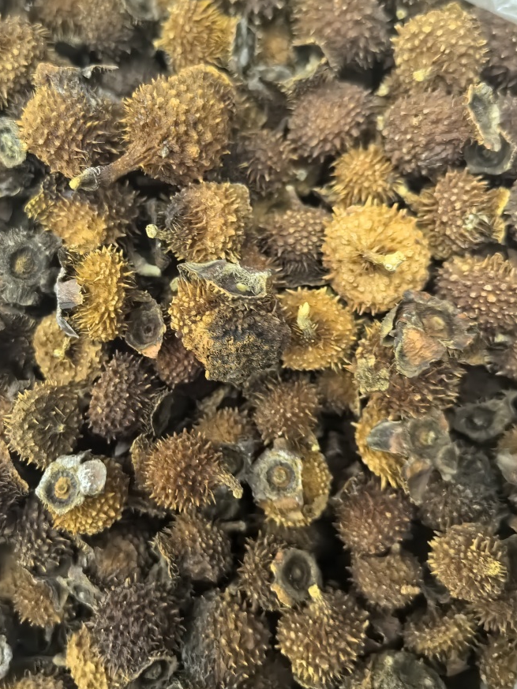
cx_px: 242
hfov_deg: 42.9
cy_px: 317
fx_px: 657
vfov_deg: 55.3
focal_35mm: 33
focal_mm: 5.75
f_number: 2
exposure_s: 1/50
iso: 1250
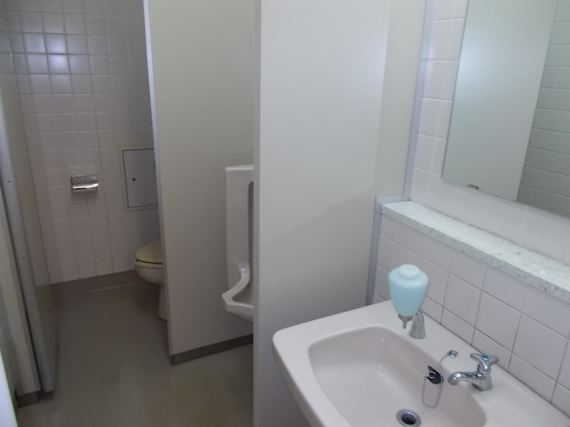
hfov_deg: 67.3
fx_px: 428
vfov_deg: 53.1
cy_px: 214
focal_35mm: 26
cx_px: 285
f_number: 3.2
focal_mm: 4.6
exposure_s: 1/25
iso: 200
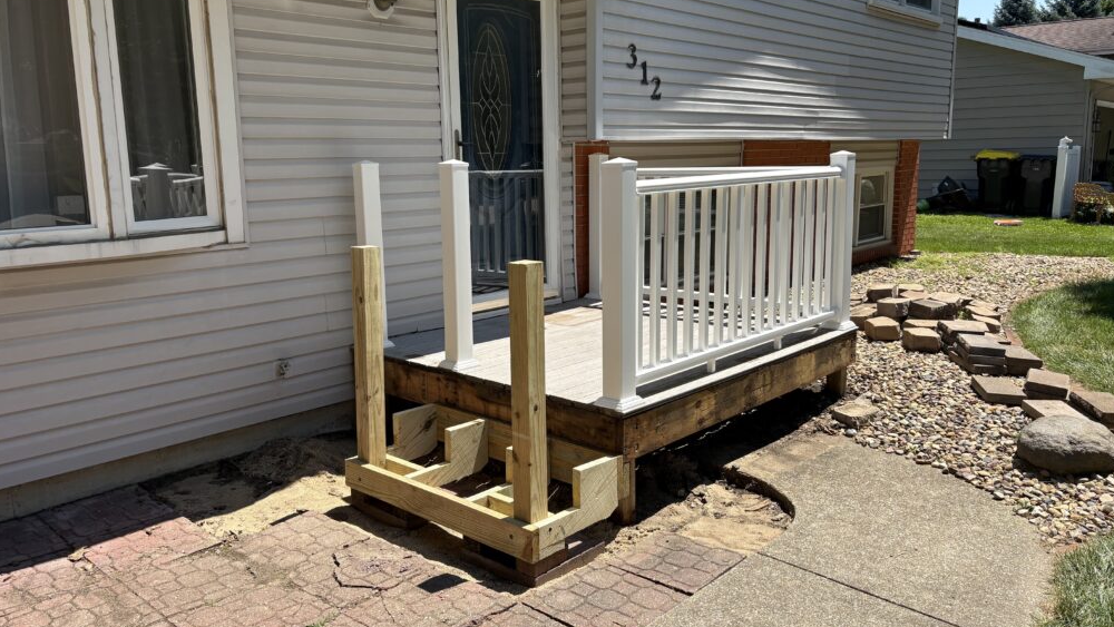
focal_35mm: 29
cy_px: 304
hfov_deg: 66.1
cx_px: 548
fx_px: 857
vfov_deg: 40.2
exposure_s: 1/2747
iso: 50
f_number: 1.6
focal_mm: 5.96
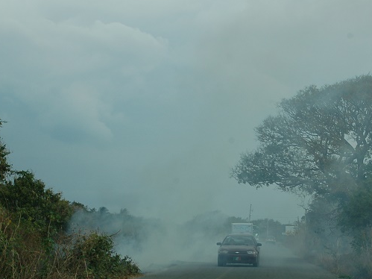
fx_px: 1289
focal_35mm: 120
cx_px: 205
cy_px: 172
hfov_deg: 16.4
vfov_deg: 12.3
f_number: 7.1
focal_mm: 52
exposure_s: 1/250
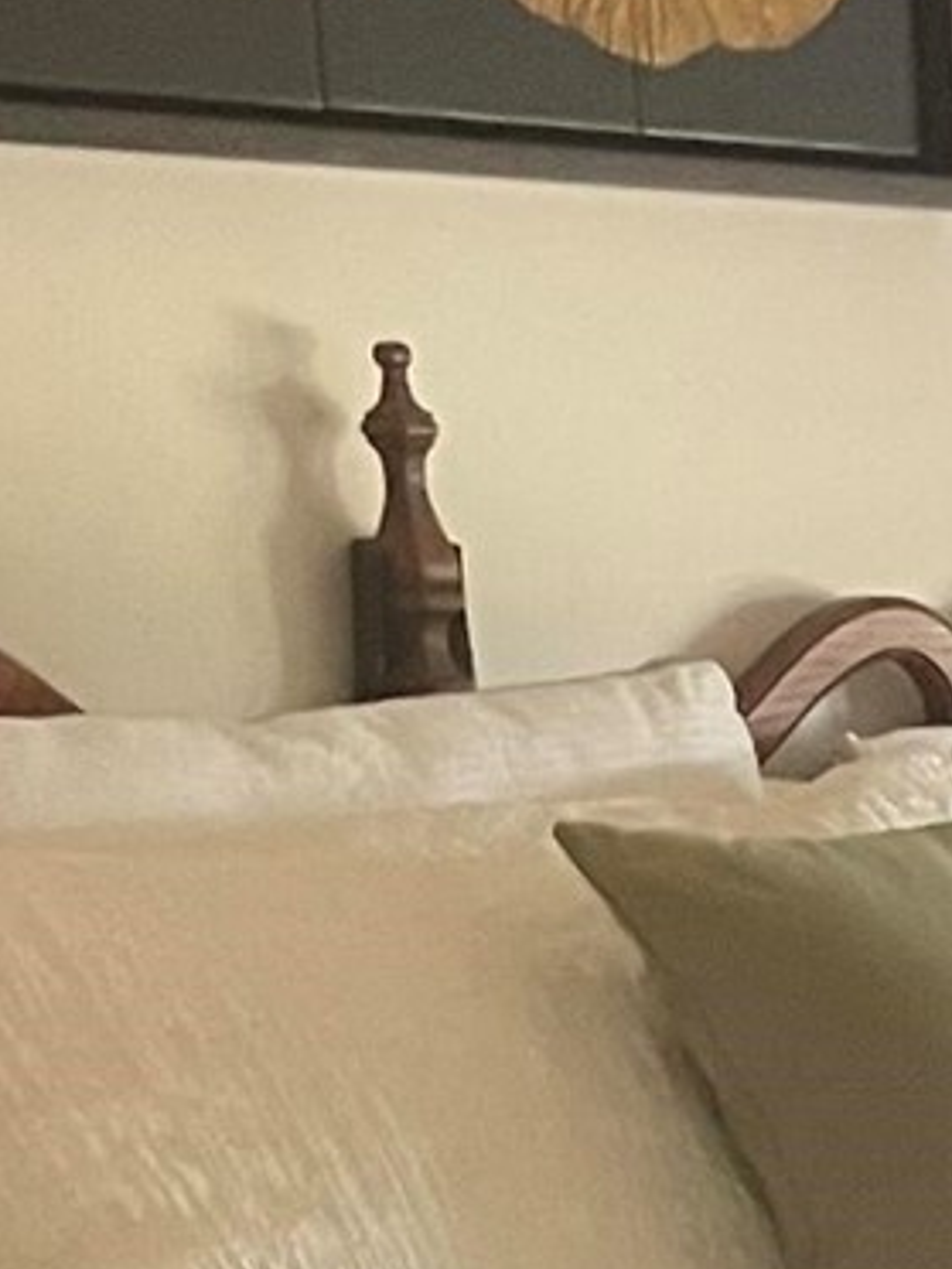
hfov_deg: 9.4
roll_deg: -1.5
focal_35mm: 143
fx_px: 5244
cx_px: 2180
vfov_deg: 12.4
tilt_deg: -19.3
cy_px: 2405
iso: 320
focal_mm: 4.2
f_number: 1.6
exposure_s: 1/60
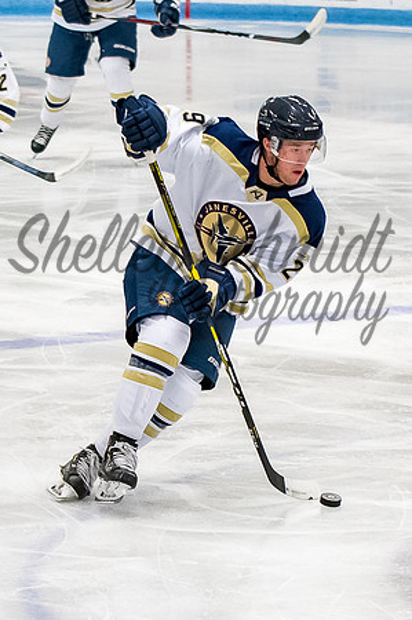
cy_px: 294
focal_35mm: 294
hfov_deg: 4.7
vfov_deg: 7.0
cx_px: 247
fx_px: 5066
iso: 2500
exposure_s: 1/800
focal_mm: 70
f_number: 3.2
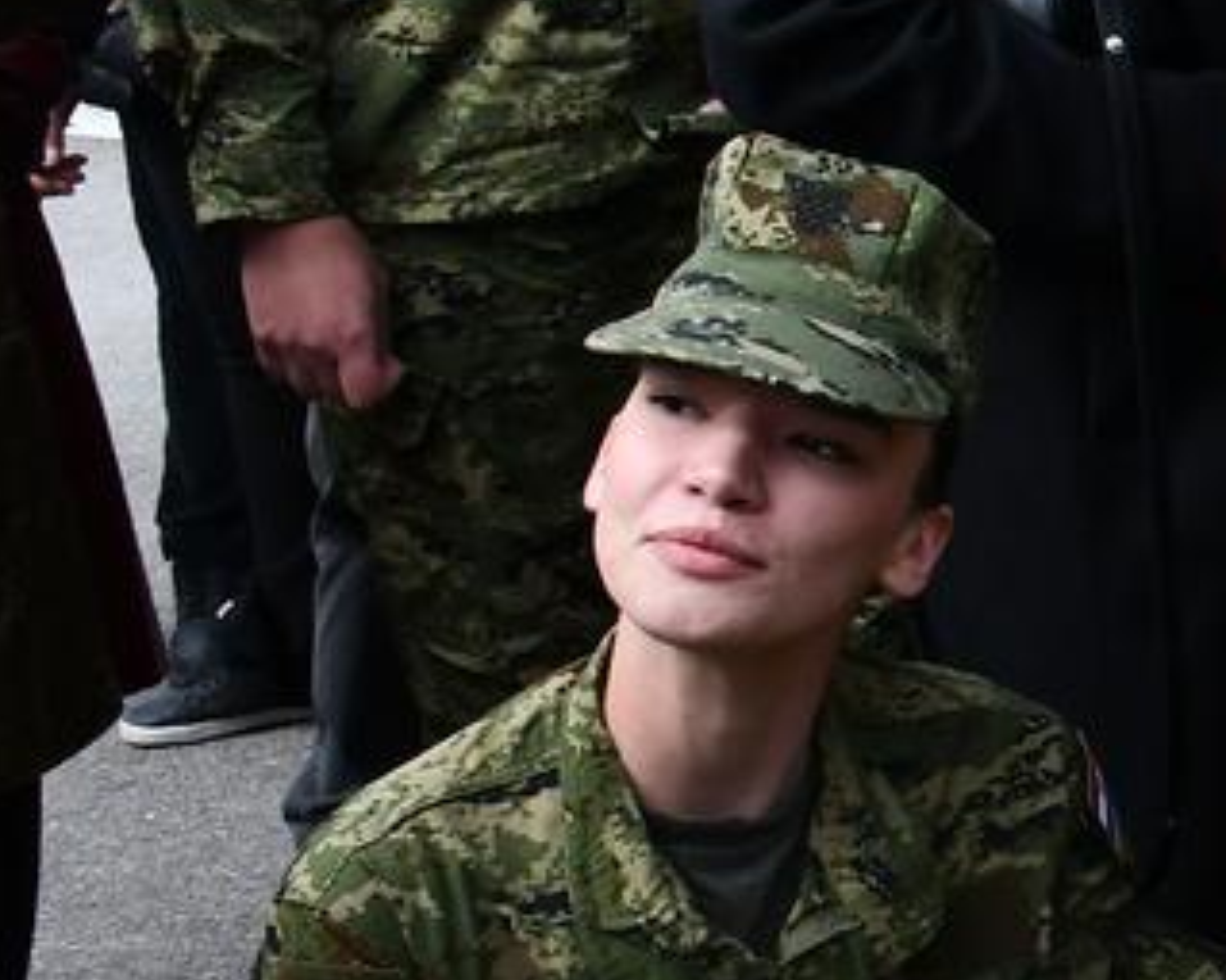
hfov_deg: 12.3
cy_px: 275
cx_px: 2859
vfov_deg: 12.1
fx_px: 4607
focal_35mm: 127
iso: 640
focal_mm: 18
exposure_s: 1/640
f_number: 13
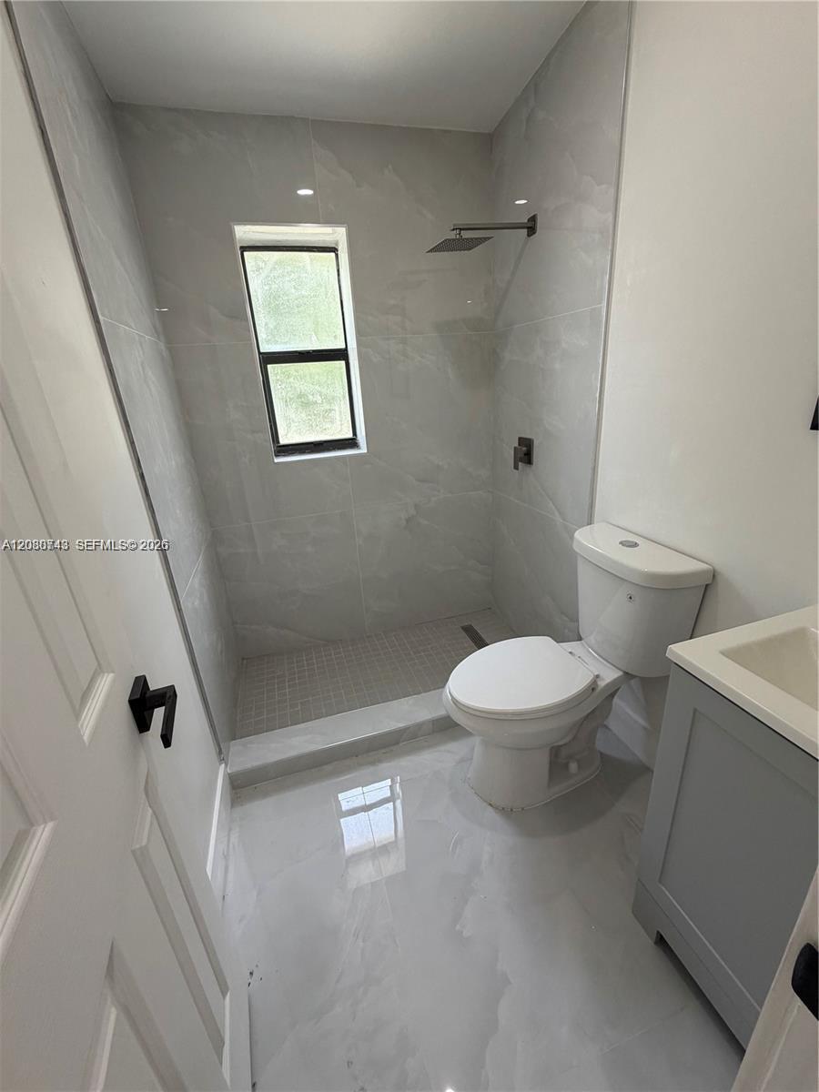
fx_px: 442
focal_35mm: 14
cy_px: 546
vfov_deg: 102.1
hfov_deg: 85.7
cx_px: 410
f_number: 2.2
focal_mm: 2.22
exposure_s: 1/121
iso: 125
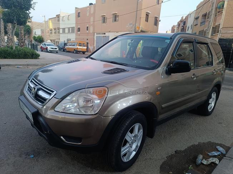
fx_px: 162
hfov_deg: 71.6
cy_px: 87
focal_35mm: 24
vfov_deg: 56.8
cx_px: 116
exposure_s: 1/50
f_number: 1.65
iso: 1338
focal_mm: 6.14
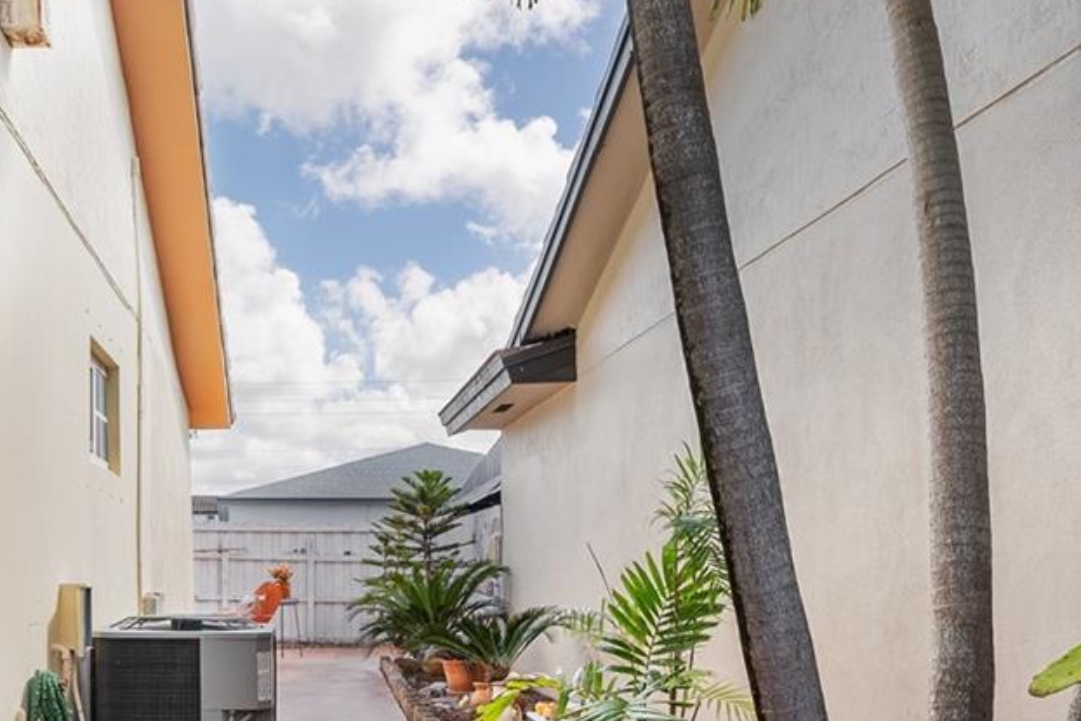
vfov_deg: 35.7
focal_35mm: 36
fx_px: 1081
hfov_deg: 51.4
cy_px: 572
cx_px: 301
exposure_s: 1/50
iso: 200
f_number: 10
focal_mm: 14
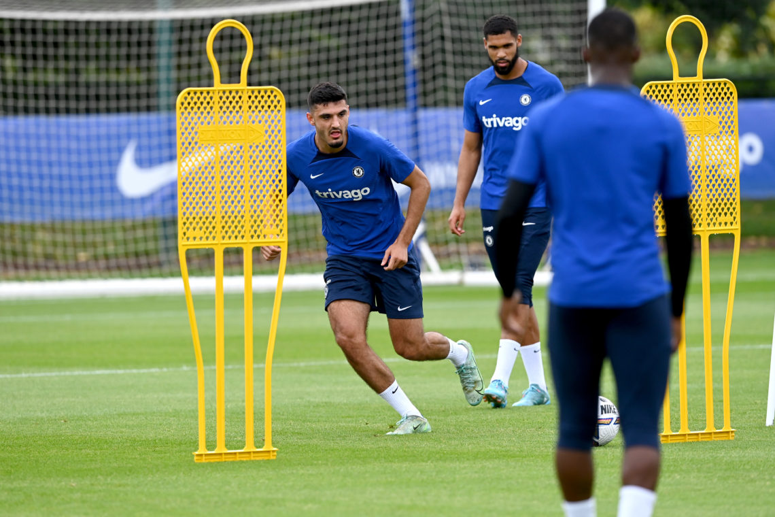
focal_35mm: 400
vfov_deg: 3.4
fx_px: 8610
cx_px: 388
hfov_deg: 5.2
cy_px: 258
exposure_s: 1/2000
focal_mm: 400
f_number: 5
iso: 800
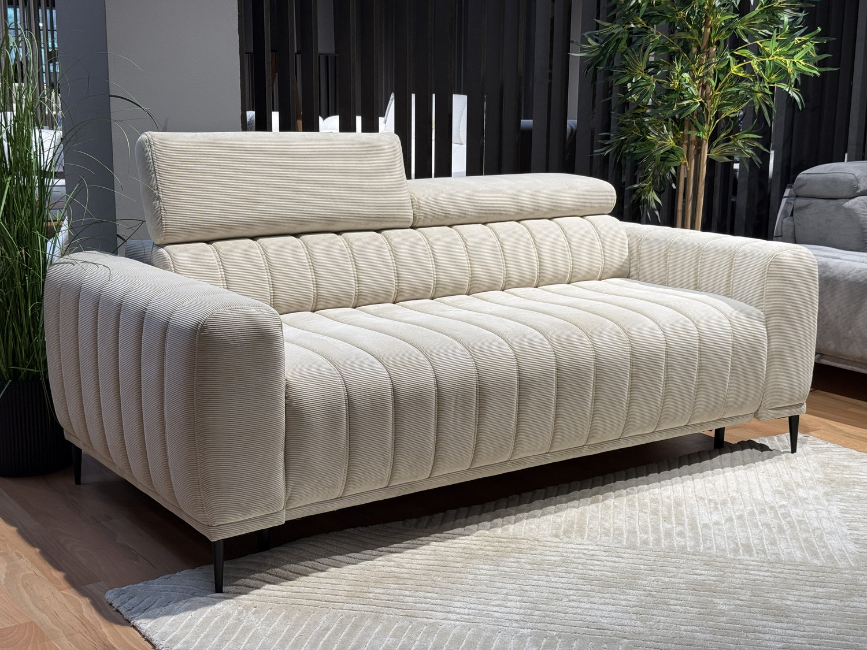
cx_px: 434
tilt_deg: -10.9
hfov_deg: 39.7
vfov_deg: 30.3
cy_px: 325
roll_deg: +0.1
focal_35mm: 48
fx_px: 1202
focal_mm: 6.76
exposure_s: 1/100
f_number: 1.78
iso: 50
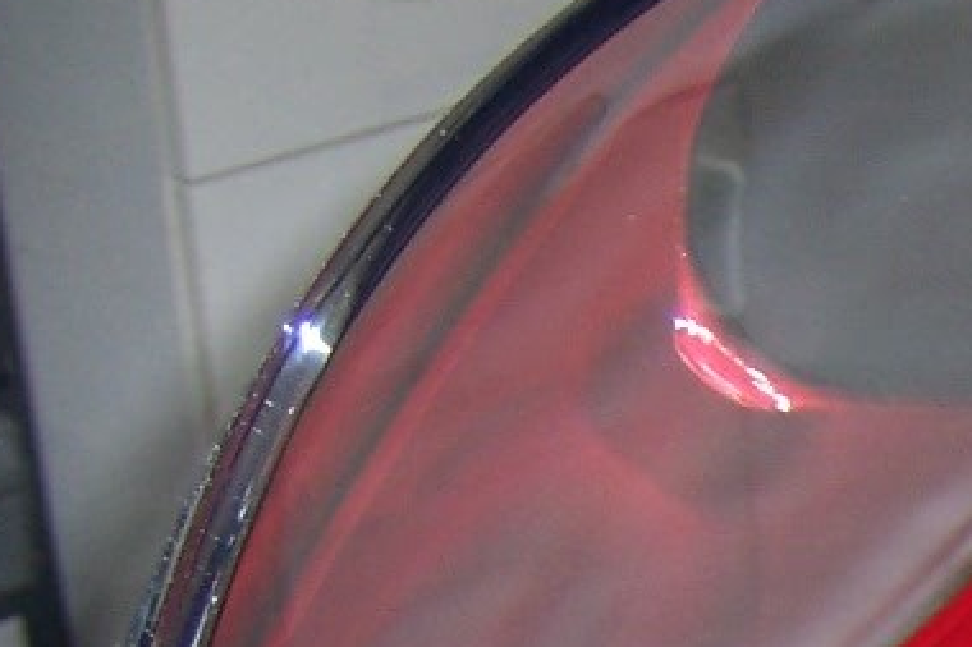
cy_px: 1368
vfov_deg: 8.4
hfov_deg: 12.2
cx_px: 1829
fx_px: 4129
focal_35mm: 153
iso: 80
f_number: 2.8
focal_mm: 6.2
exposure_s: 1/60
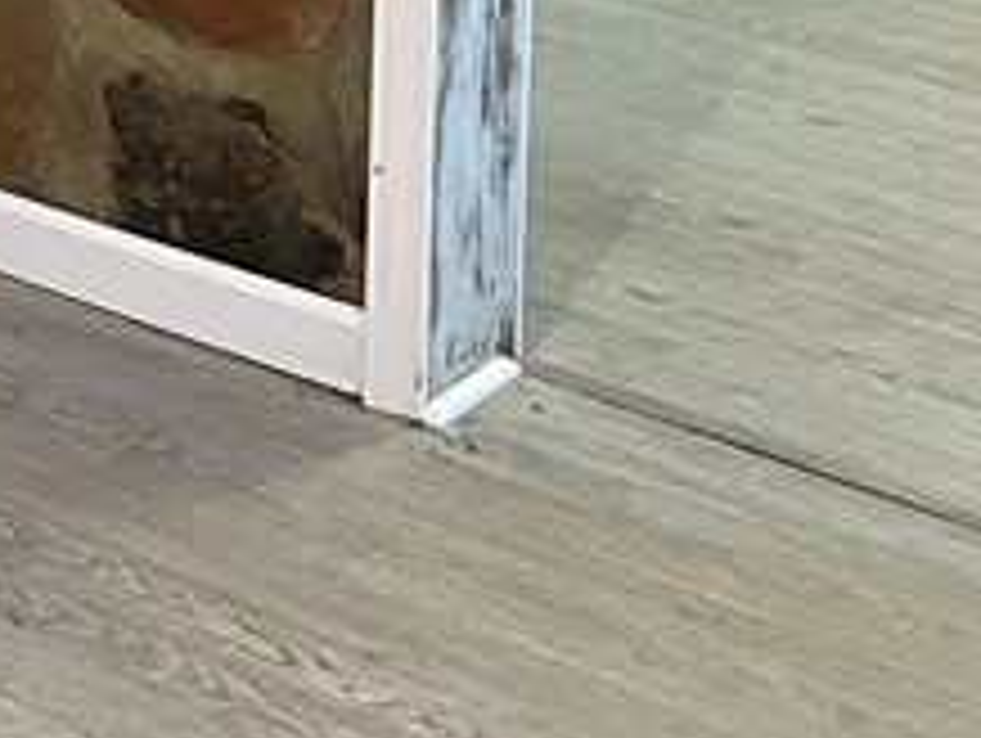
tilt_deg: -4.6
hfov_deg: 14.1
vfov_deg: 10.7
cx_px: -850
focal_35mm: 122
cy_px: -918
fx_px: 3461
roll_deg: -0.3
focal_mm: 5.7
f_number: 1.5
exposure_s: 1/60
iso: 500
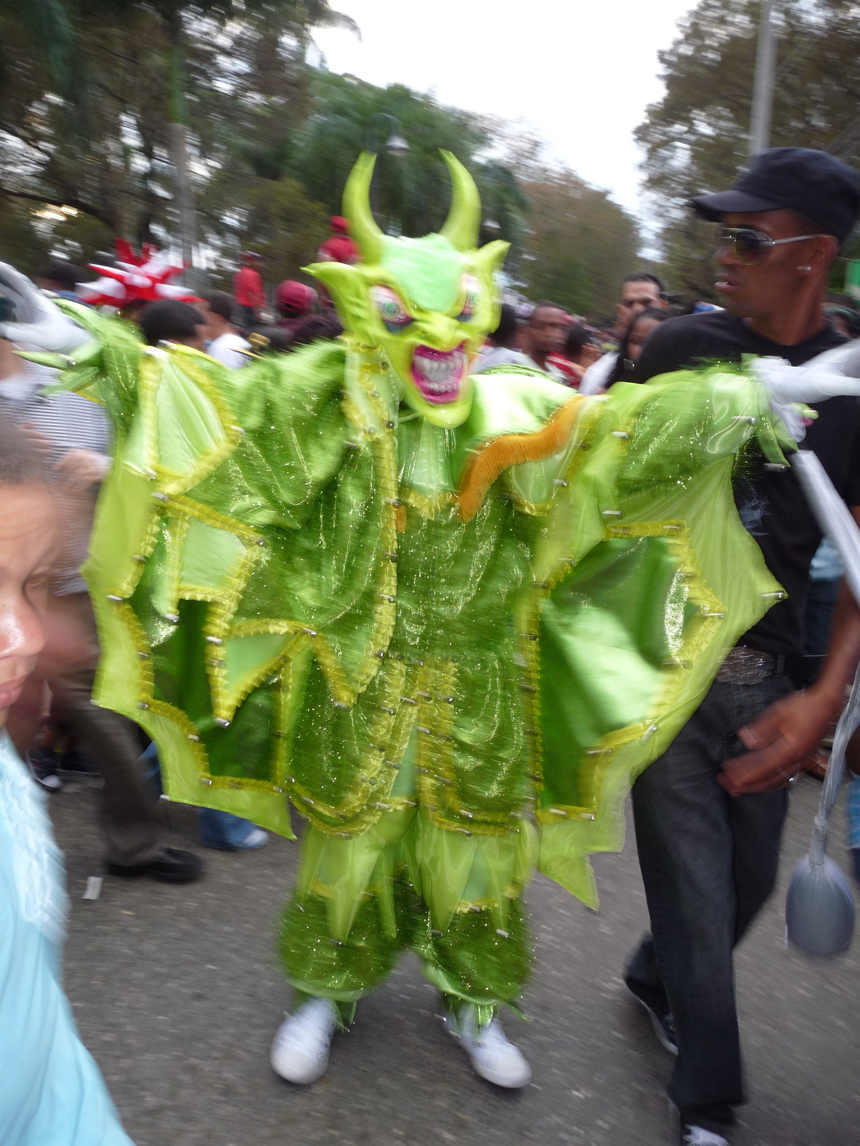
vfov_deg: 65.3
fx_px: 894
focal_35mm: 27
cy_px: 573
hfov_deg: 51.4
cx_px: 430
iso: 100
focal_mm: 4.8
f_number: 2.8
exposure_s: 1/30
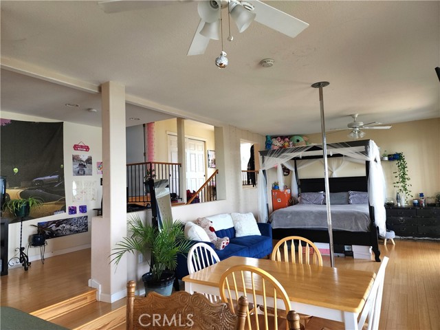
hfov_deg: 73.9
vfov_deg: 58.9
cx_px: 220
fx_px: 292
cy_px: 165
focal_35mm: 23
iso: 160
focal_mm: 6.4
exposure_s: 1/182
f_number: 1.8
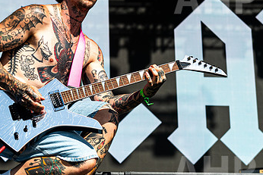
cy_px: 71
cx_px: 71
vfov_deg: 11.5
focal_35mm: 119
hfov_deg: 17.1
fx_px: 870
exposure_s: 1/4000
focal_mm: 50
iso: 400
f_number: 5
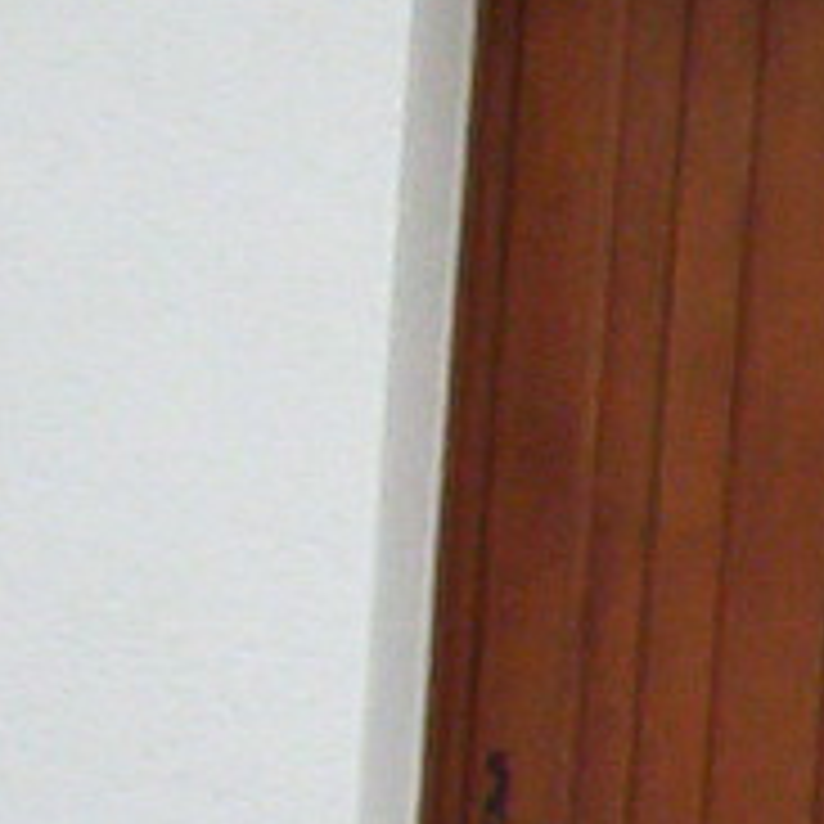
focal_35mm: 285
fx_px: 7675
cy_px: 2206
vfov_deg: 5.8
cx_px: 1648
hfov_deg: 6.0
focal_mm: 5.54
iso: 100
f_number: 2.76
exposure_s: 1/121
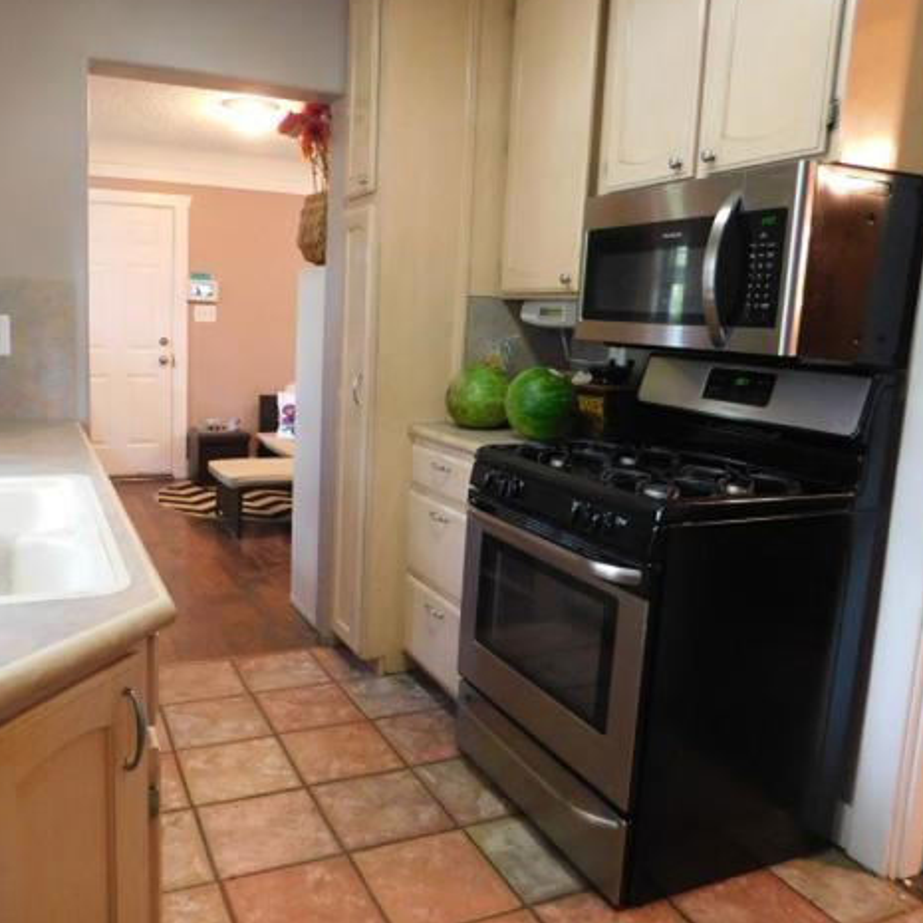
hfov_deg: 57.0
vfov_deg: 57.3
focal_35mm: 28
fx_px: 845
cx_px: 381
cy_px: 449
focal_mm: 4
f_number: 3
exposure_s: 1/15
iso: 400
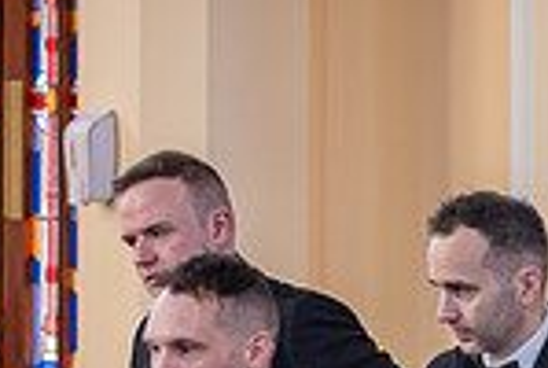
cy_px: 506
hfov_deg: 5.3
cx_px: 622
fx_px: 5918
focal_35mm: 388
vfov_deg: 3.5
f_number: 2.8
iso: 1000
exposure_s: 1/100
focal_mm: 100
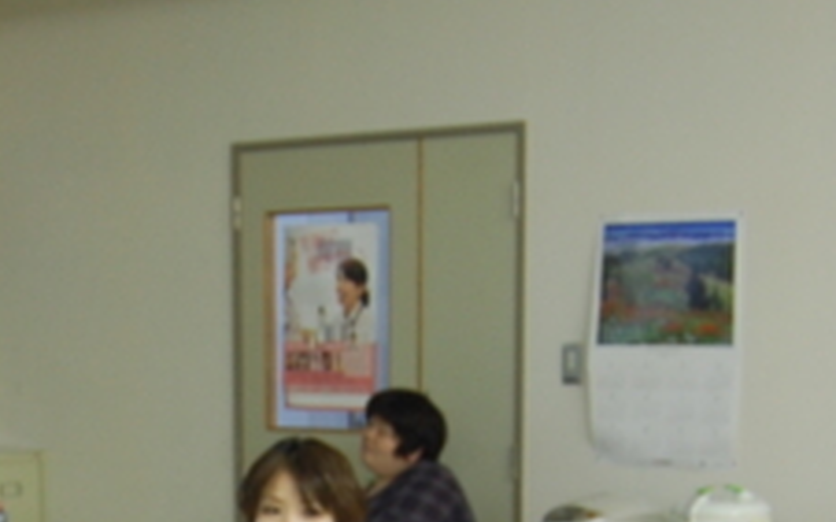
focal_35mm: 119
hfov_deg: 17.2
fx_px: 2710
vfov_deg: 10.6
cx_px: 11
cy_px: 785
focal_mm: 22
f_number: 3.8
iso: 400
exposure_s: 1/30
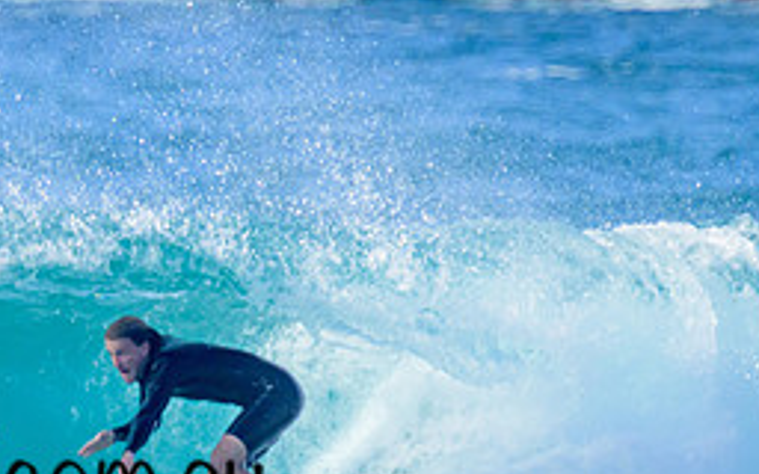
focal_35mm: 2140
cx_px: 61
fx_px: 44266
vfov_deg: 0.6
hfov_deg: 1.0
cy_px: 375
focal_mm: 800
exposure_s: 1/2000
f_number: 11
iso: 1600
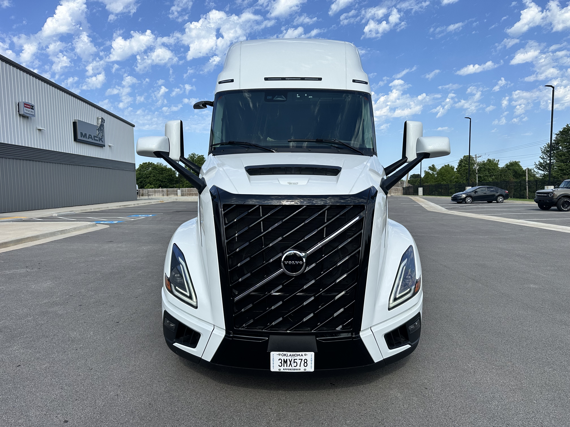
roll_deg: +1.1
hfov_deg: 71.6
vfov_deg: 56.8
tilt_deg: -4.6
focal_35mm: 24
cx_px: 285
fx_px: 395
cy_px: 214
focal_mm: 6.86
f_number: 1.78
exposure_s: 1/4348
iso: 80
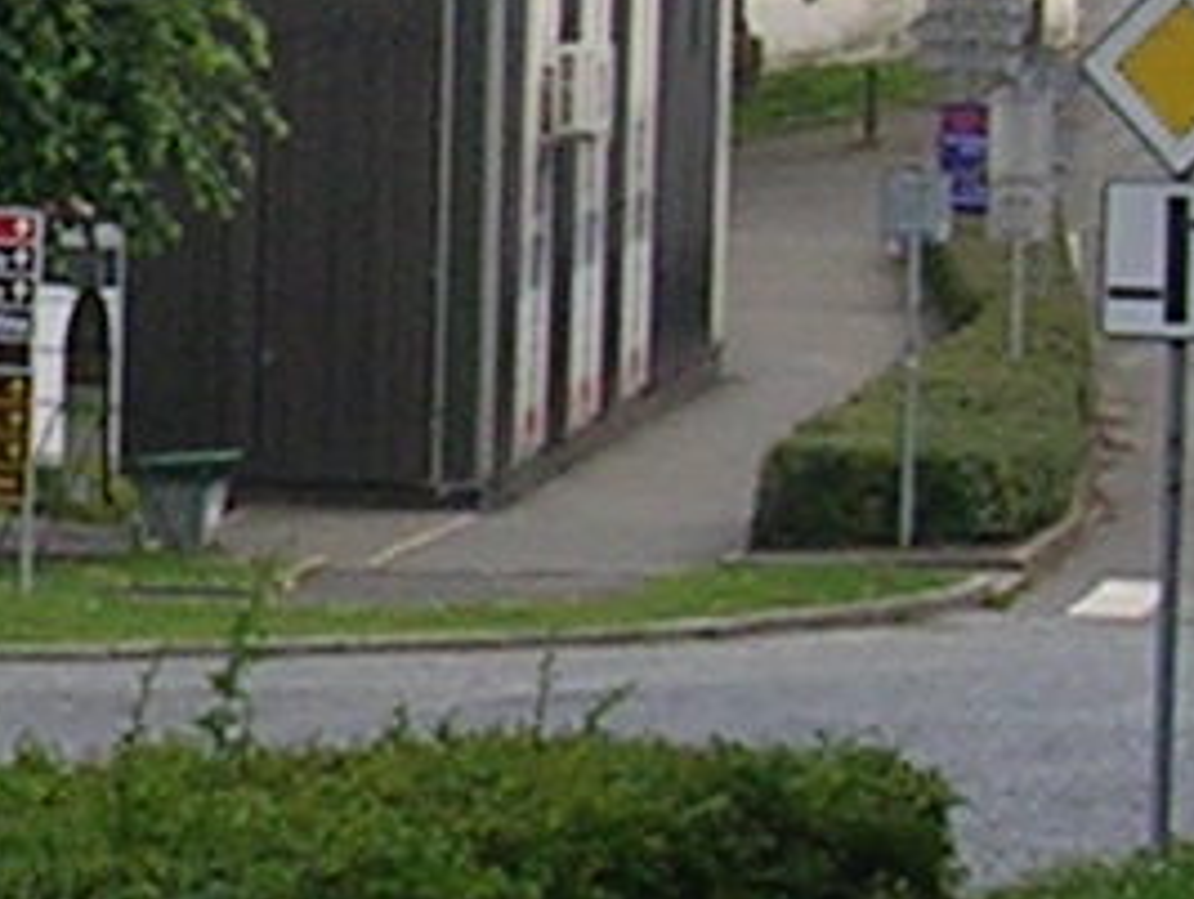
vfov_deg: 5.1
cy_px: 367
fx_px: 10051
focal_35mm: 291
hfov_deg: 6.6
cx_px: -1109
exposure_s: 1/335
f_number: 2.8
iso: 50
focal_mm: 5.8
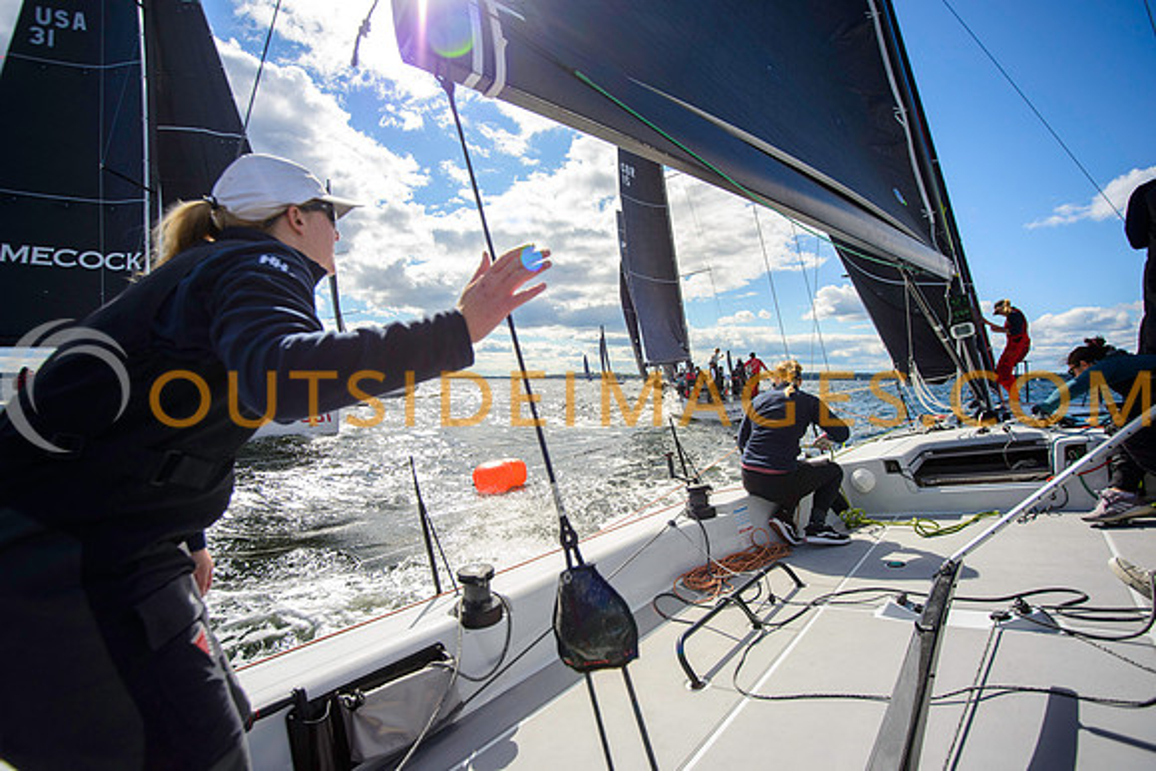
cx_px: 578
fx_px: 497
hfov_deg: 98.6
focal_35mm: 15
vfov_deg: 75.6
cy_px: 386
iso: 400
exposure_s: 1/3200
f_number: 5.6
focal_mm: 15
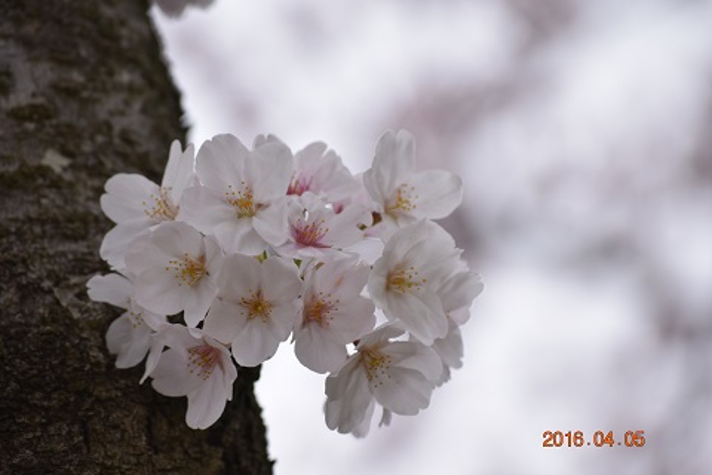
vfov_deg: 6.3
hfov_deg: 9.5
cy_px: 238
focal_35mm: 218
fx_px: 4301
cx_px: 356
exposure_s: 1/640
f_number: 8
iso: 200
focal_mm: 145
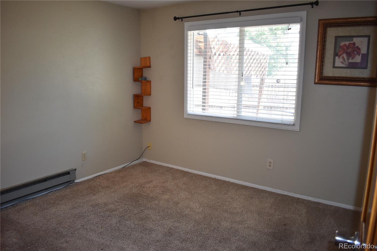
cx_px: 188
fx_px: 283
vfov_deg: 47.9
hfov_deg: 67.4
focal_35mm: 27
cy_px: 126
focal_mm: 18
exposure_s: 1/160
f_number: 3.5
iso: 800
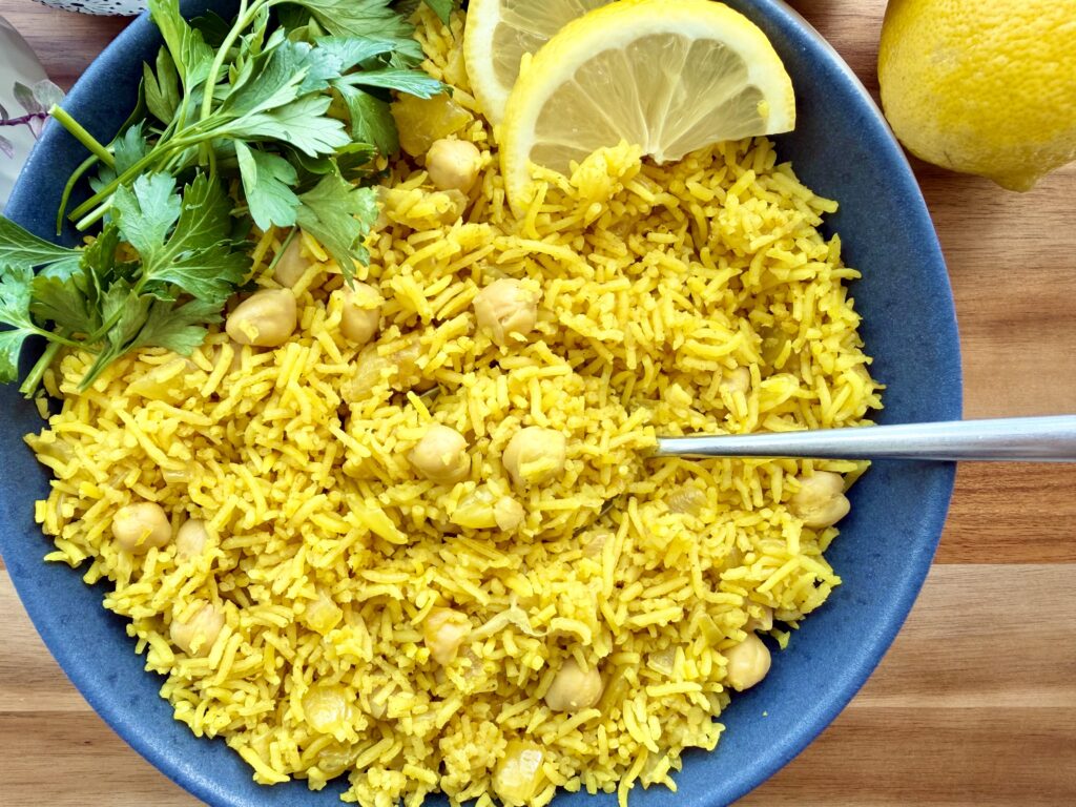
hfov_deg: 71.6
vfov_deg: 56.8
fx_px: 746
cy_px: 404
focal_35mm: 24
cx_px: 538
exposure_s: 1/120
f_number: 2.2
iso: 64
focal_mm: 2.22
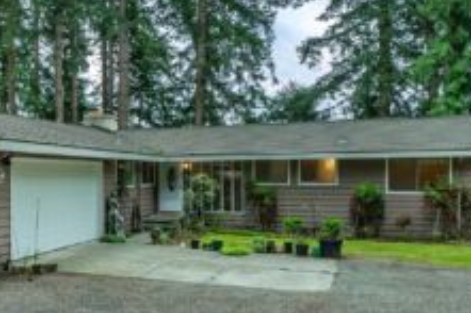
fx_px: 379
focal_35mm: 29
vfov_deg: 44.7
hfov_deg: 62.8
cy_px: 188
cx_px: 177
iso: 160
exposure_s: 1/30
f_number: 7.1
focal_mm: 16
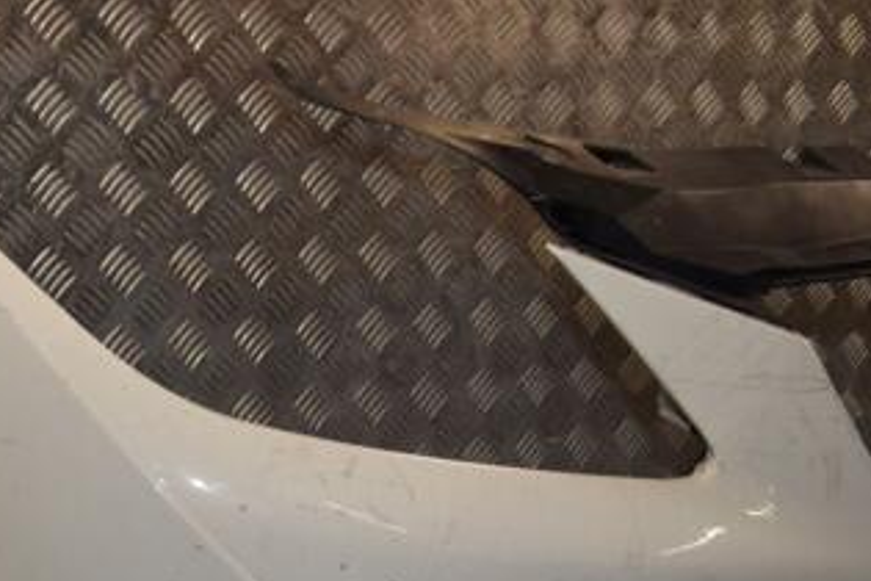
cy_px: 501
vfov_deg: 16.9
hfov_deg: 25.3
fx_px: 1935
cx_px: 307
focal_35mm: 80
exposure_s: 1/200
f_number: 9
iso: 800
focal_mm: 28
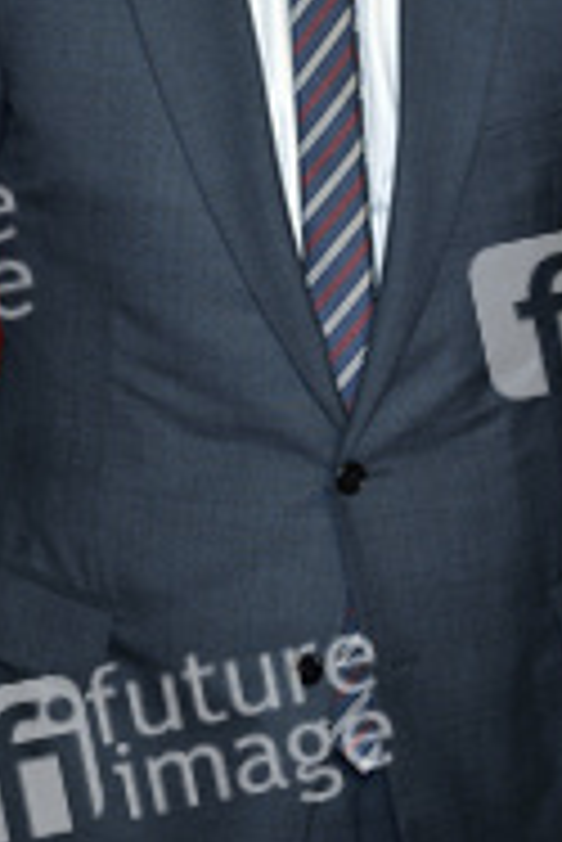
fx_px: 8484
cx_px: 294
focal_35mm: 363
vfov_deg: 5.7
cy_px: 68
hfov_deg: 3.8
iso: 800
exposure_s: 1/250
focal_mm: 170
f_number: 4
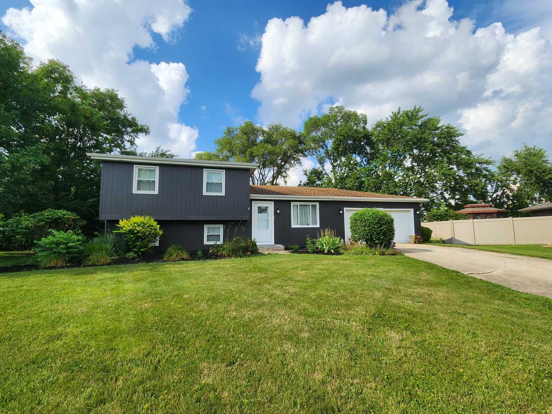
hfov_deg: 106.2
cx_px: 276
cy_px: 207
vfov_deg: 89.9
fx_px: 207
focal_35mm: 13
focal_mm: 2.2
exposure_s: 1/1951
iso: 50
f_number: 2.2
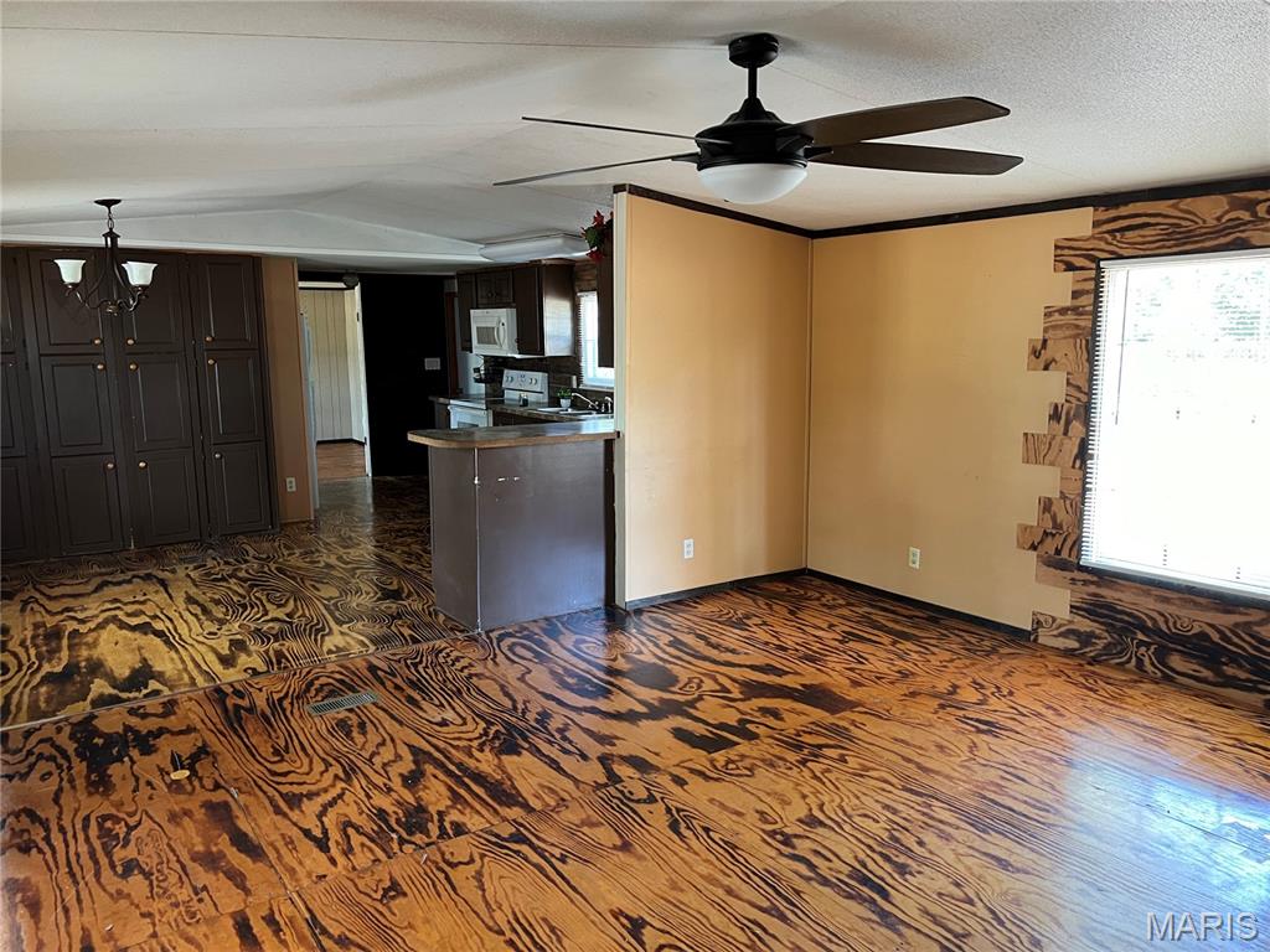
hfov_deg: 67.3
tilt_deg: -9.9
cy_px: 476
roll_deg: +0.9
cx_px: 635
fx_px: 954
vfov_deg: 53.1
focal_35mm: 26
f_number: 1.5
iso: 320
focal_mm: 5.7
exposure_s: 1/60
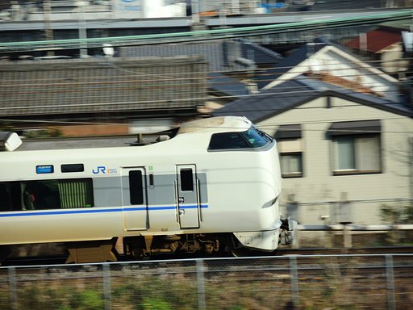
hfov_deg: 9.9
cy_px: 155
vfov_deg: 7.4
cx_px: 206
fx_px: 2386
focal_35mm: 200
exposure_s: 1/160
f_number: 4
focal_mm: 42.8
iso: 180
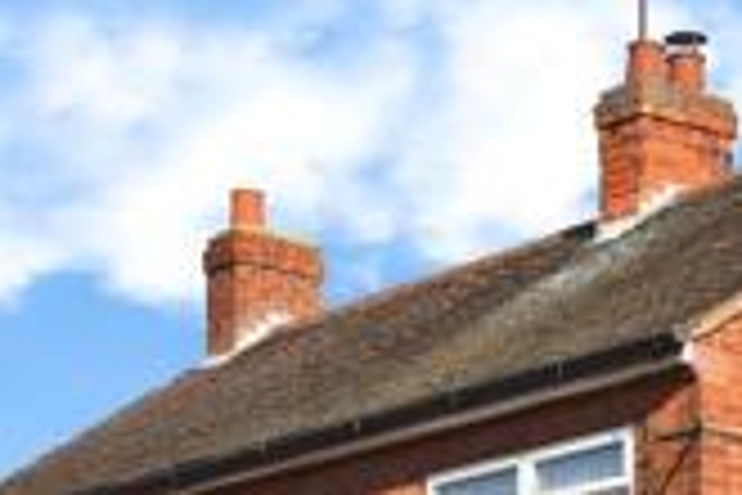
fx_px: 3442
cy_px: 709
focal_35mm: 167
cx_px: 711
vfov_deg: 8.1
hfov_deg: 12.2
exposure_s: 1/320
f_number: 8
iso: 320
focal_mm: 58
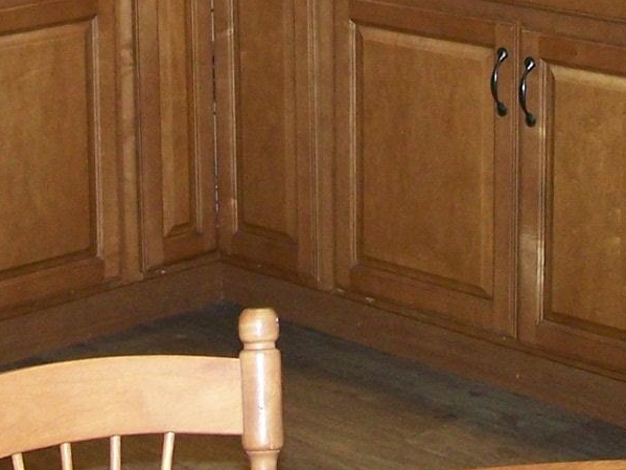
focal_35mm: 130
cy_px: -93
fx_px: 2350
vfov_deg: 11.2
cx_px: 365
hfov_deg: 15.2
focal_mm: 6.3
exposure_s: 1/60
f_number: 2.8
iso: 160
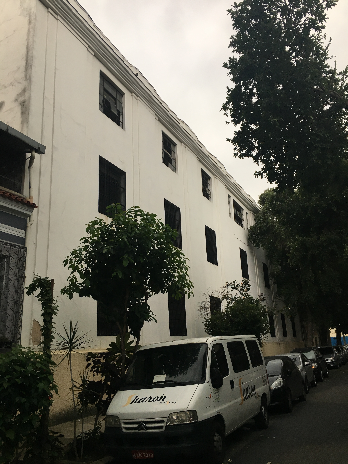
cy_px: 232
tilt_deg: +15.7
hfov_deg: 48.2
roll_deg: +2.2
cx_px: 174
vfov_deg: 61.7
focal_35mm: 29
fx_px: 389
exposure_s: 1/40
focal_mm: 4.15
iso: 25
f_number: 2.2
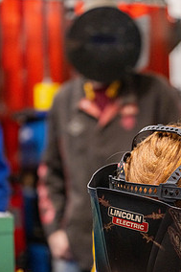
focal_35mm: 111
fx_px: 838
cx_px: 125
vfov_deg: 18.4
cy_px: 184
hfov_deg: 12.3
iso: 1000
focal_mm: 70
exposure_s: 1/800
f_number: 2.8
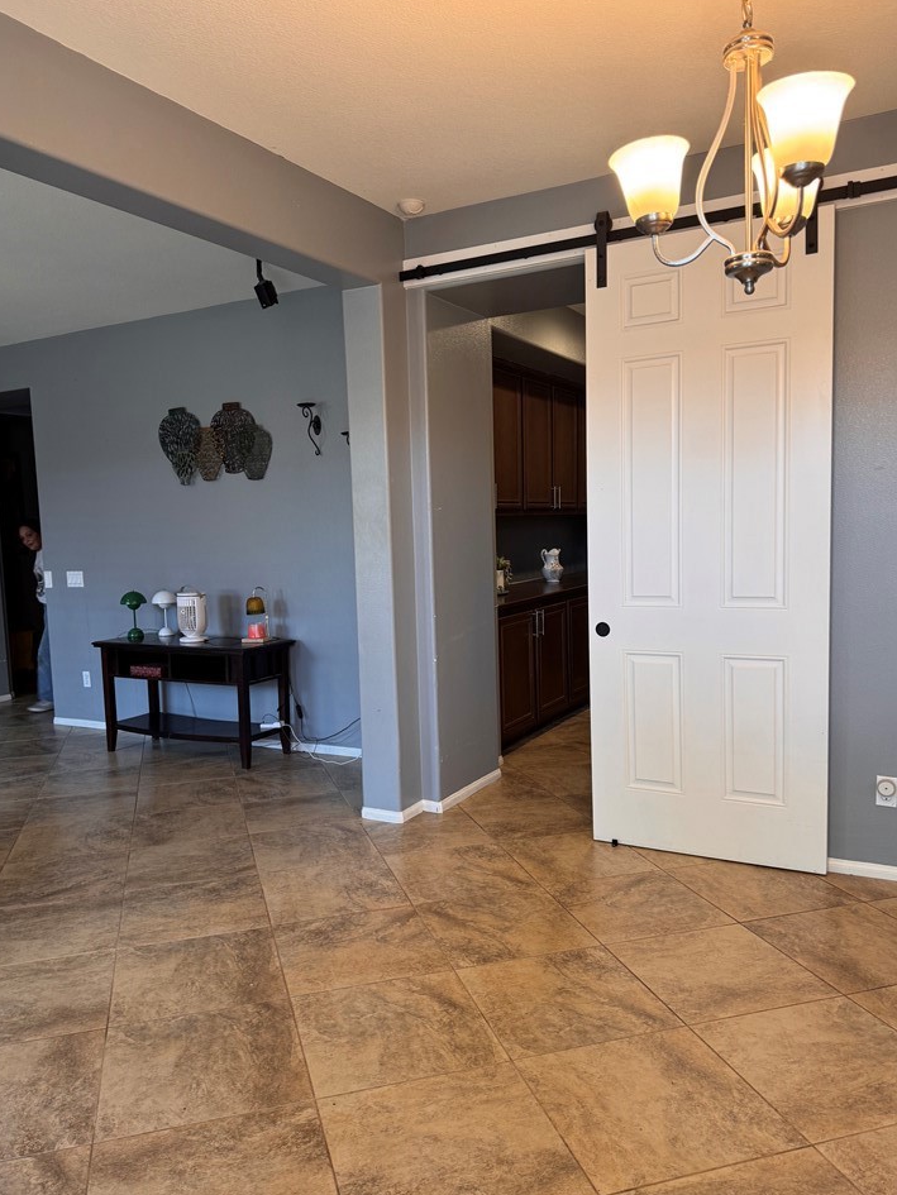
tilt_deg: -5.7
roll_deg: +2.0
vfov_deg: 67.3
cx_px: 433
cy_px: 613
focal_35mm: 26
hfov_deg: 53.1
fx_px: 898
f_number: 1.78
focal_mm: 6.76
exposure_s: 1/60
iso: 160
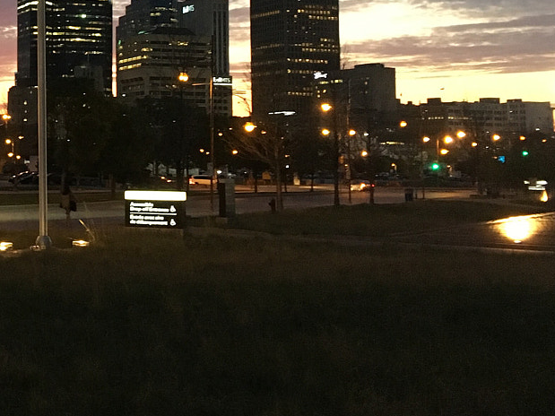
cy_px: 35
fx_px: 1202
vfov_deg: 19.3
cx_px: -36
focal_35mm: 75
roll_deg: -0.3
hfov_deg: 24.5
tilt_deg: +5.2
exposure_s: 1/15
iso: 200
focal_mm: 4.15
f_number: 2.2
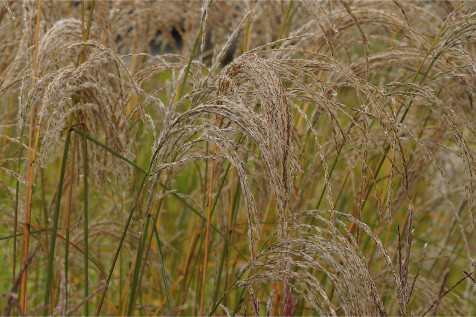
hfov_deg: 13.7
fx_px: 1983
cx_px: 238
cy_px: 158
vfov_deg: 9.1
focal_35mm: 150
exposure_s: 1/160
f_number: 8
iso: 800
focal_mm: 100
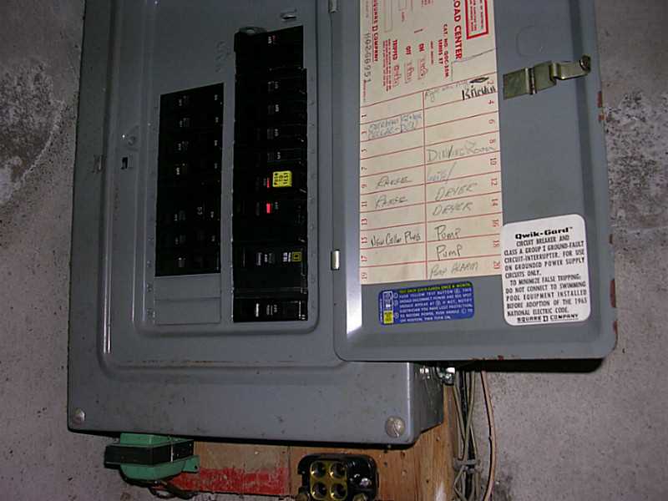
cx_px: 334
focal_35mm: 38
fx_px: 733
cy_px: 250
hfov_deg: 49.0
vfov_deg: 37.7
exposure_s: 1/60.1
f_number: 2.8
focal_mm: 5.8
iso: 50
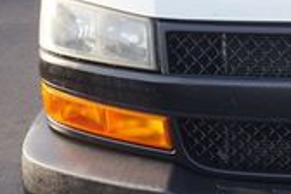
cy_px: 28
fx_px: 921
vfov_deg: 12.0
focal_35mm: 114
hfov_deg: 17.3
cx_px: 324
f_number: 6.3
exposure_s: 1/80
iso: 100
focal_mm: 20
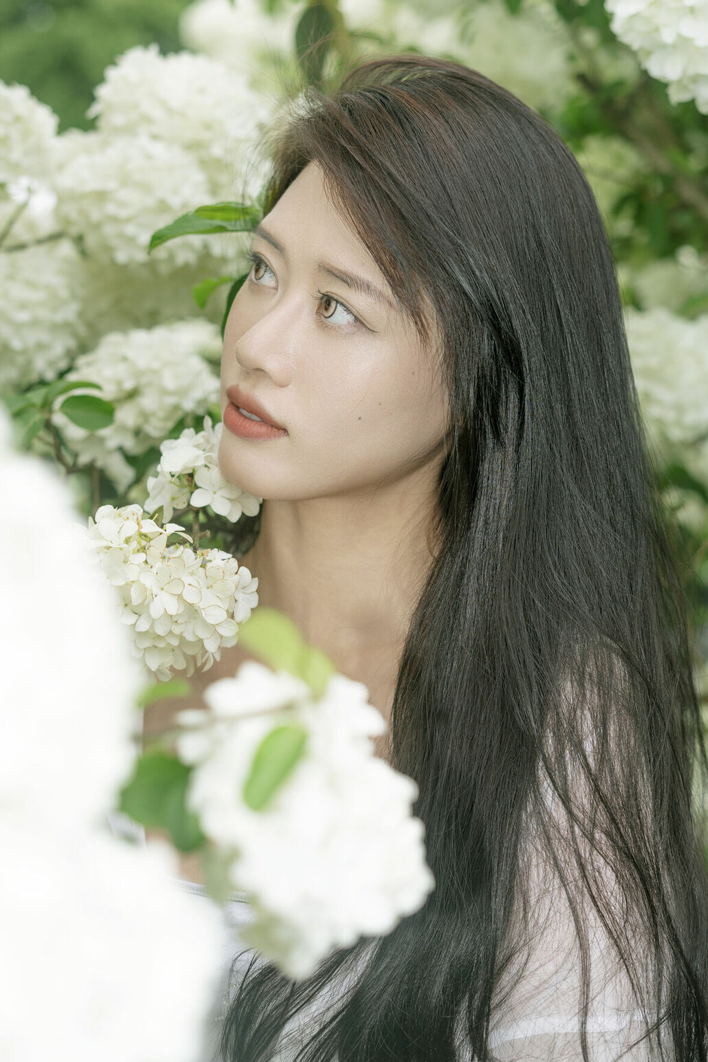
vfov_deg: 38.9
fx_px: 1505
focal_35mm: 51
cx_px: 361
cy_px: 533
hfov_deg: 26.5
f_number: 3.2
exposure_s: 1/250
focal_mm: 50
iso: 250
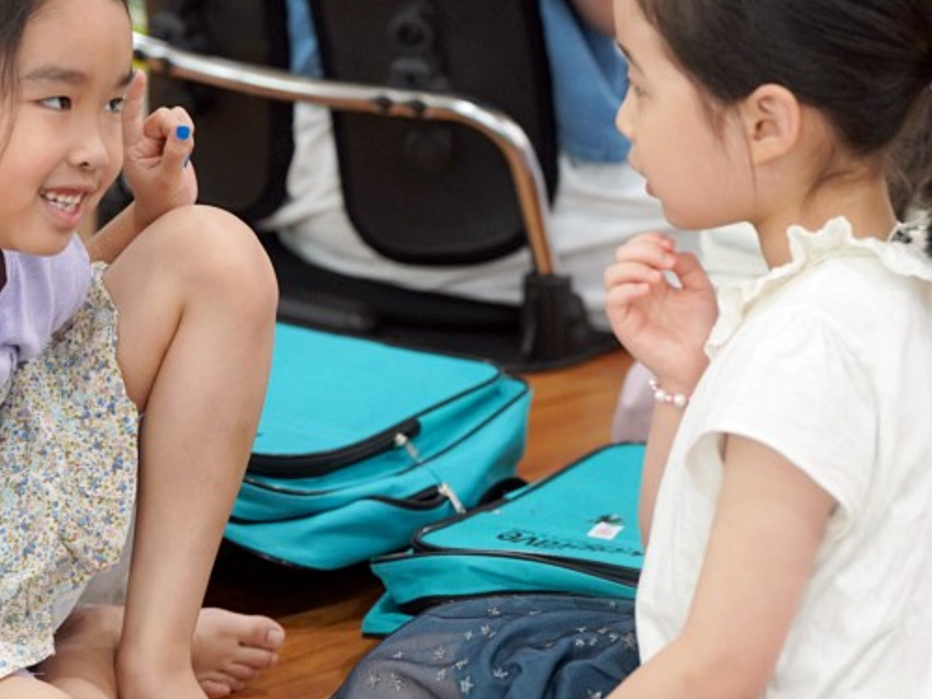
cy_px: 326
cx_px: 280
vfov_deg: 6.8
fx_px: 5869
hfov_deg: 9.1
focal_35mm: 218
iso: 2000
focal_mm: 126
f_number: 4
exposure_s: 1/160
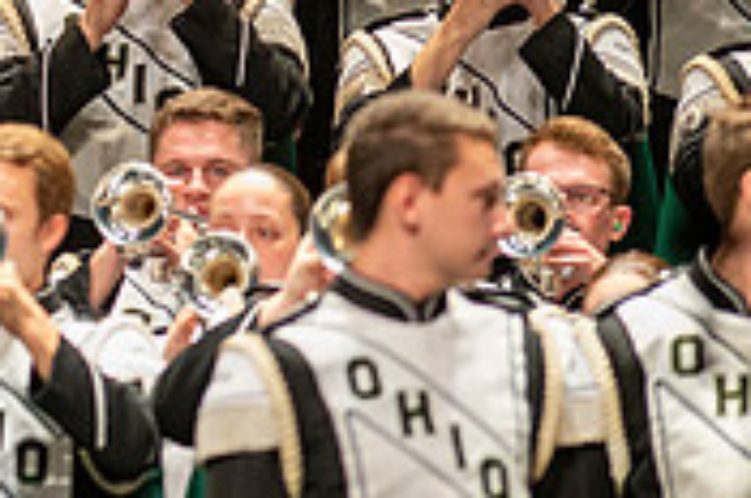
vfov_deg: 1.4
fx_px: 20698
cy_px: -129
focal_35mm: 994
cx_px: -378
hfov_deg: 2.1
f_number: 2.8
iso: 3200
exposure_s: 1/500
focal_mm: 300
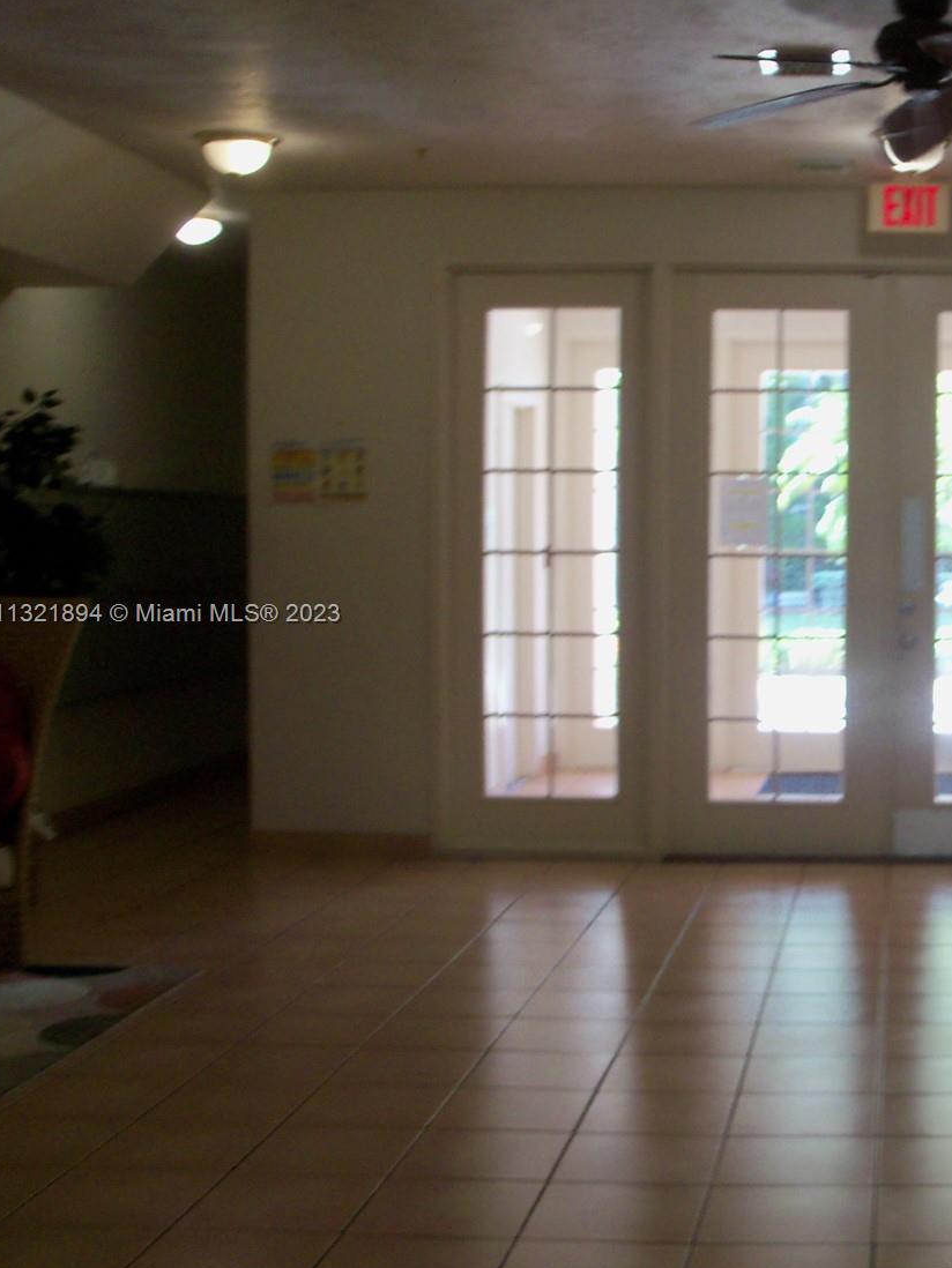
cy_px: 616
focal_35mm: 51
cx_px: 895
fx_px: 1869
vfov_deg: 37.5
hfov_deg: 27.3
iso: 100
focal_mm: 6.3
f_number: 3
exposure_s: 1/30
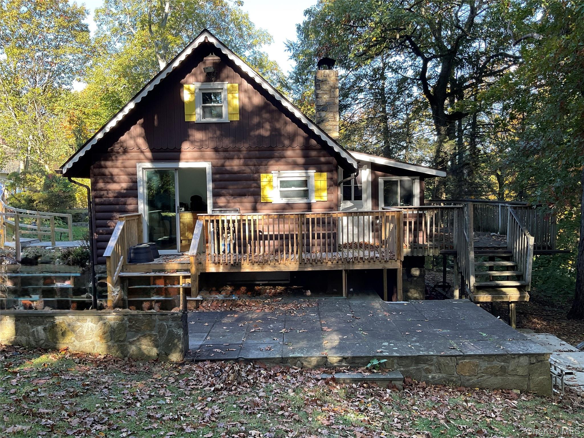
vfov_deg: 48.2
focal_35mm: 29
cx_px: 292
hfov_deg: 61.7
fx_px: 489
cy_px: 219
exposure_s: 1/122
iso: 32
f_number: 1.8
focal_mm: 3
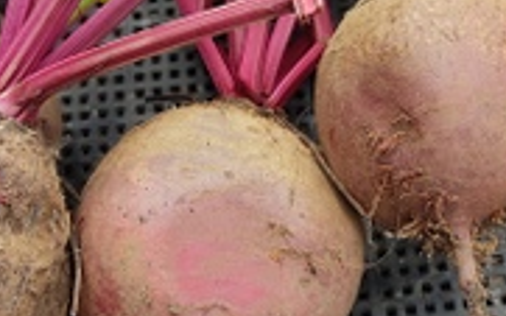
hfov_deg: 28.2
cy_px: -42
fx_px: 1006
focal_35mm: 73
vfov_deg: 17.2
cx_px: 280
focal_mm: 4.74
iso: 100
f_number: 1.79
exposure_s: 1/200
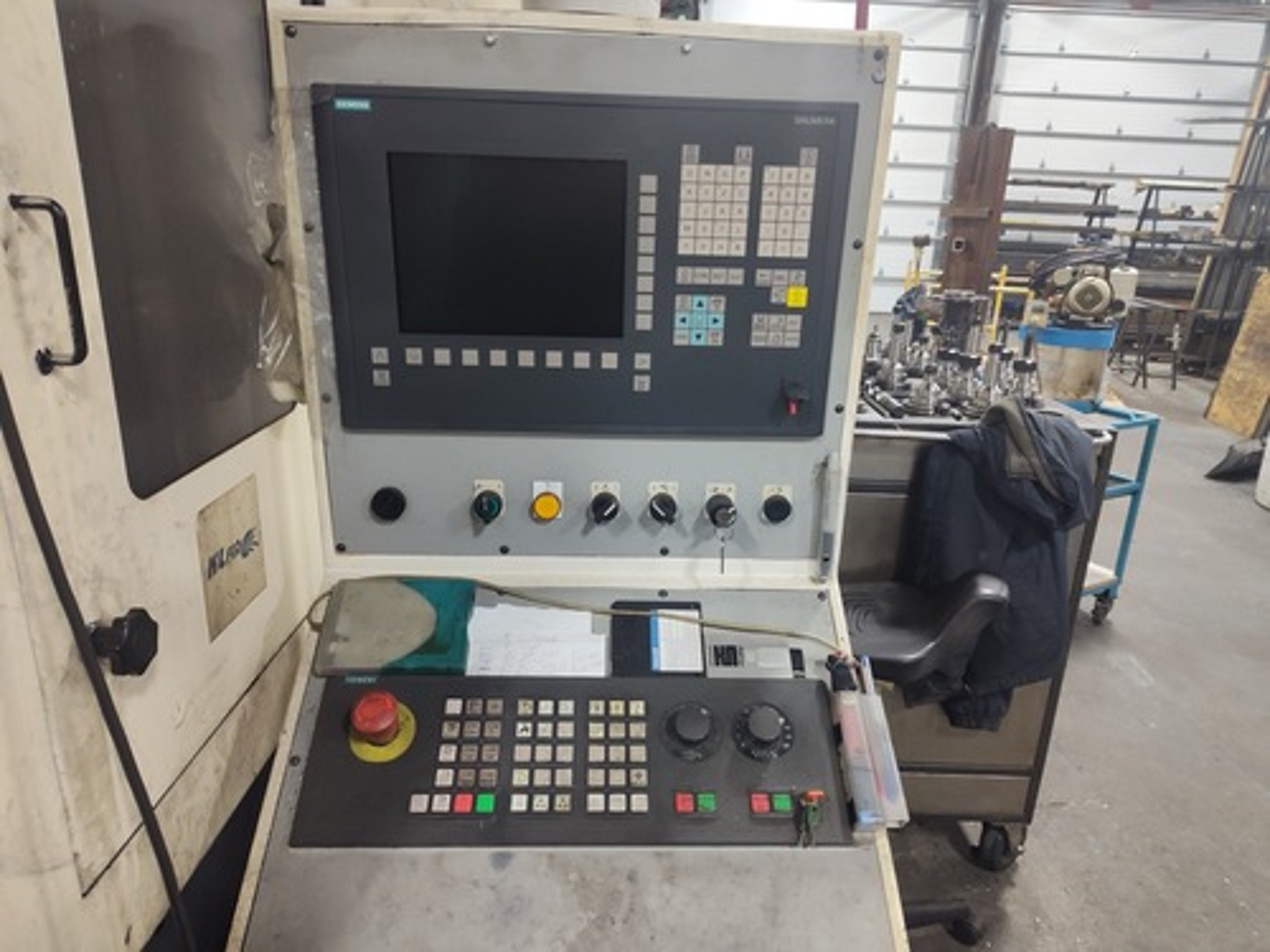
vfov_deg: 58.9
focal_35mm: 23
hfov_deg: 73.9
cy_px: 476
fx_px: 844
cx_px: 635
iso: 863
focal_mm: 5.56
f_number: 1.8
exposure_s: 1/60
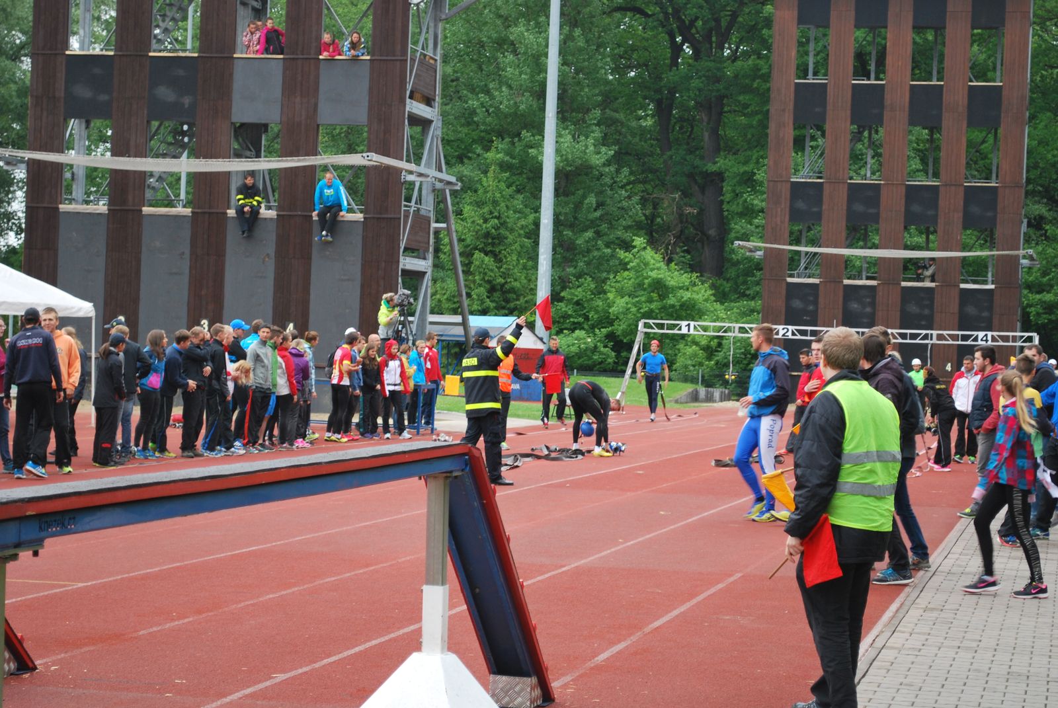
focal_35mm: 82
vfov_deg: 16.6
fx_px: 2427
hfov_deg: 24.6
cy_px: 354
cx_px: 529
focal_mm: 55
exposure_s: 1/80
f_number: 5.6
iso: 200
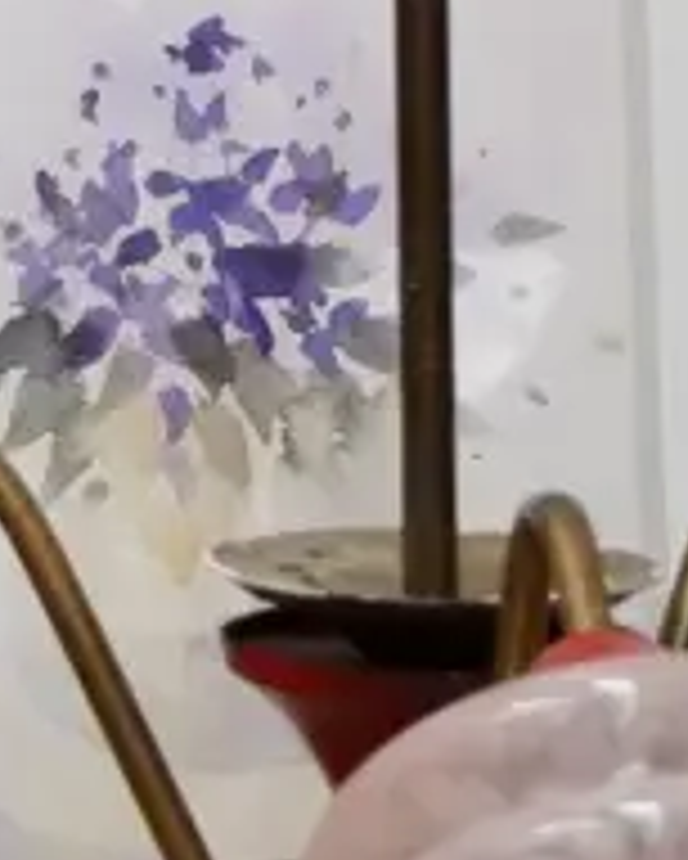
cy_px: -1085
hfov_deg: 5.3
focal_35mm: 283
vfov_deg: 6.5
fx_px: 7197
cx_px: -872
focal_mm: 27
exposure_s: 1/60
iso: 3200
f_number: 4.6
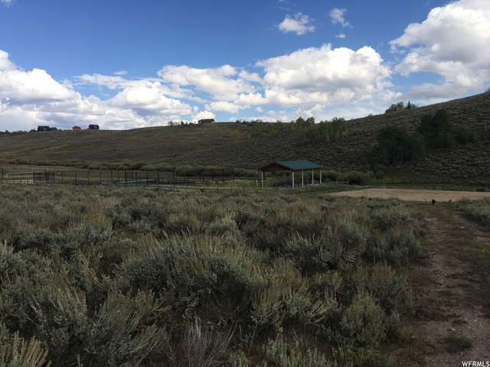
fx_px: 411
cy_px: 184
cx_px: 245
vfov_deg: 48.2
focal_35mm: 29
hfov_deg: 61.7
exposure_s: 1/1221
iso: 25
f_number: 2.2
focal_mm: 4.15
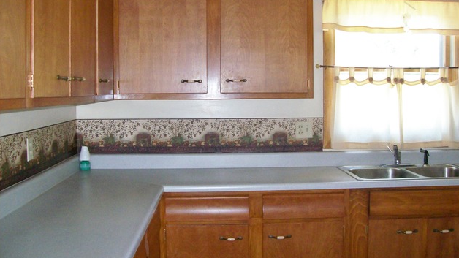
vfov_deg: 29.7
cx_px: 232
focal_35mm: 40
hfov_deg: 50.5
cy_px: 112
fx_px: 487
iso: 200
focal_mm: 6
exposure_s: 1/64
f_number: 2.7
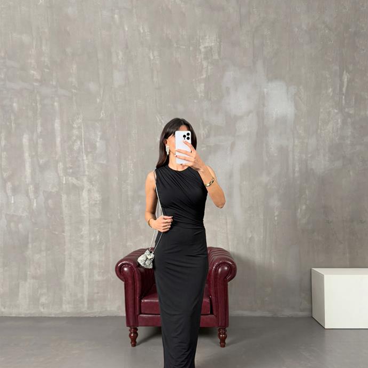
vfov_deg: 55.0
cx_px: 188
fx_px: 349
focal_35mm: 29
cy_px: 231
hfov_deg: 55.6
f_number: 1.78
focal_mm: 6.76
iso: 200
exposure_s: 1/116
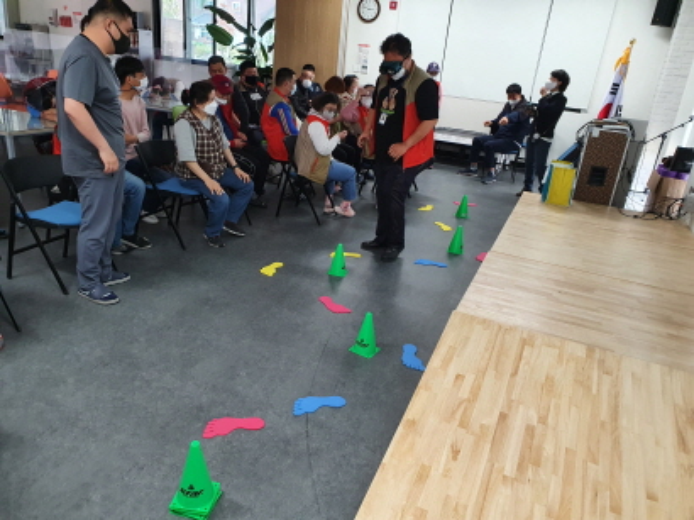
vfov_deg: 53.0
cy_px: 260
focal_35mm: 26
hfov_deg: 67.3
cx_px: 347
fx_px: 521
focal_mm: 4.32
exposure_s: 1/60
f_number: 2.4
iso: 250
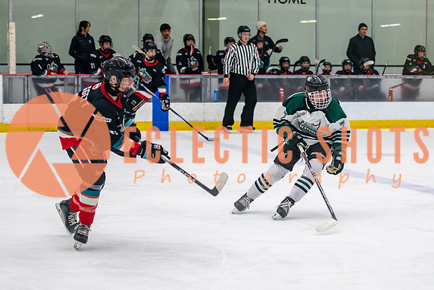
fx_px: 1440
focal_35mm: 119
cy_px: 145
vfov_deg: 11.5
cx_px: 292
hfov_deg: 17.1
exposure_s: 1/640
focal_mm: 70
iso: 2000
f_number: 3.2
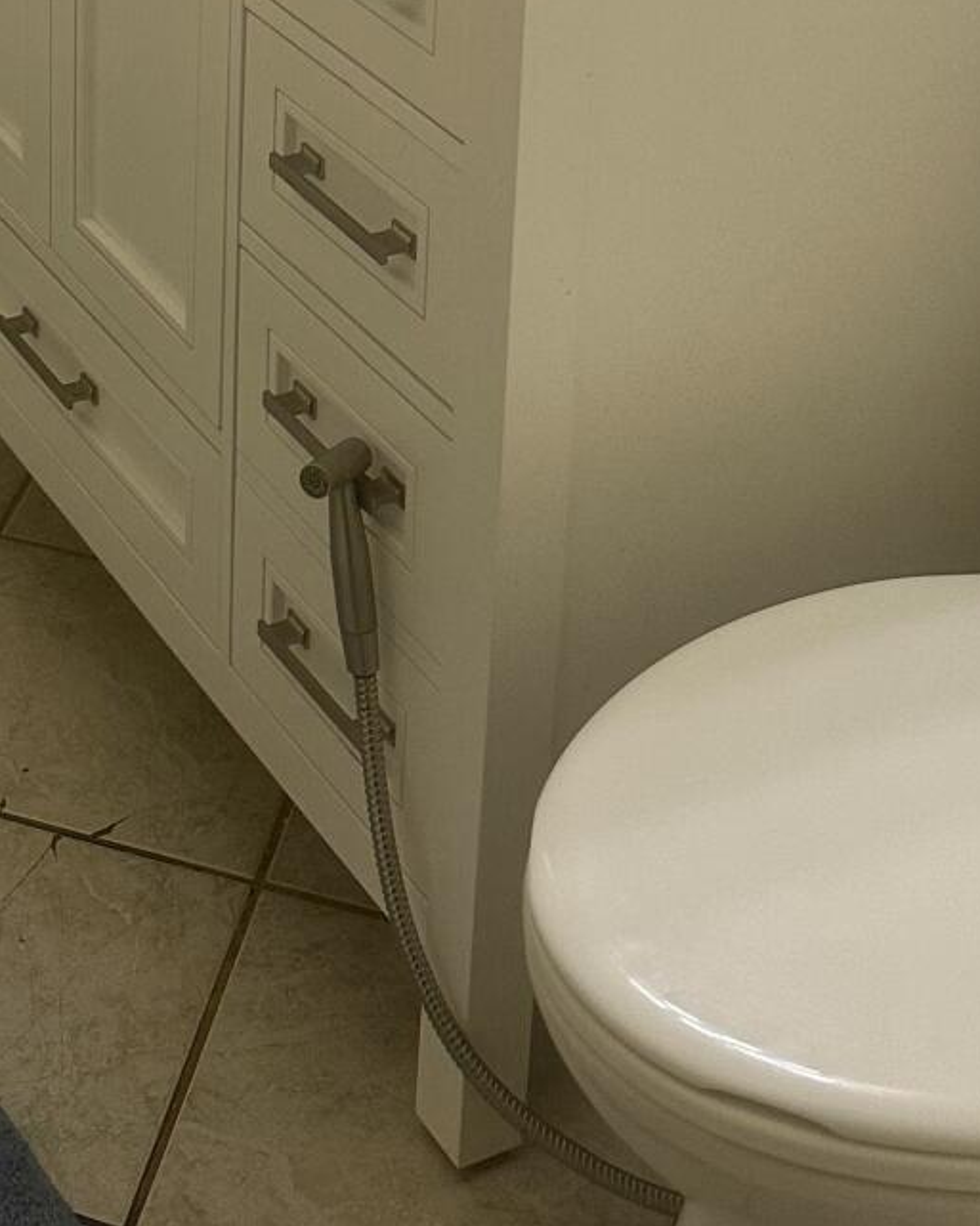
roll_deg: -0.4
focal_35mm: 73
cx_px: -67
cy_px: -344
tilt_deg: -16.6
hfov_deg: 20.1
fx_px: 2649
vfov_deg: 23.3
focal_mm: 6.86
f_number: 1.78
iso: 125
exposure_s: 1/60
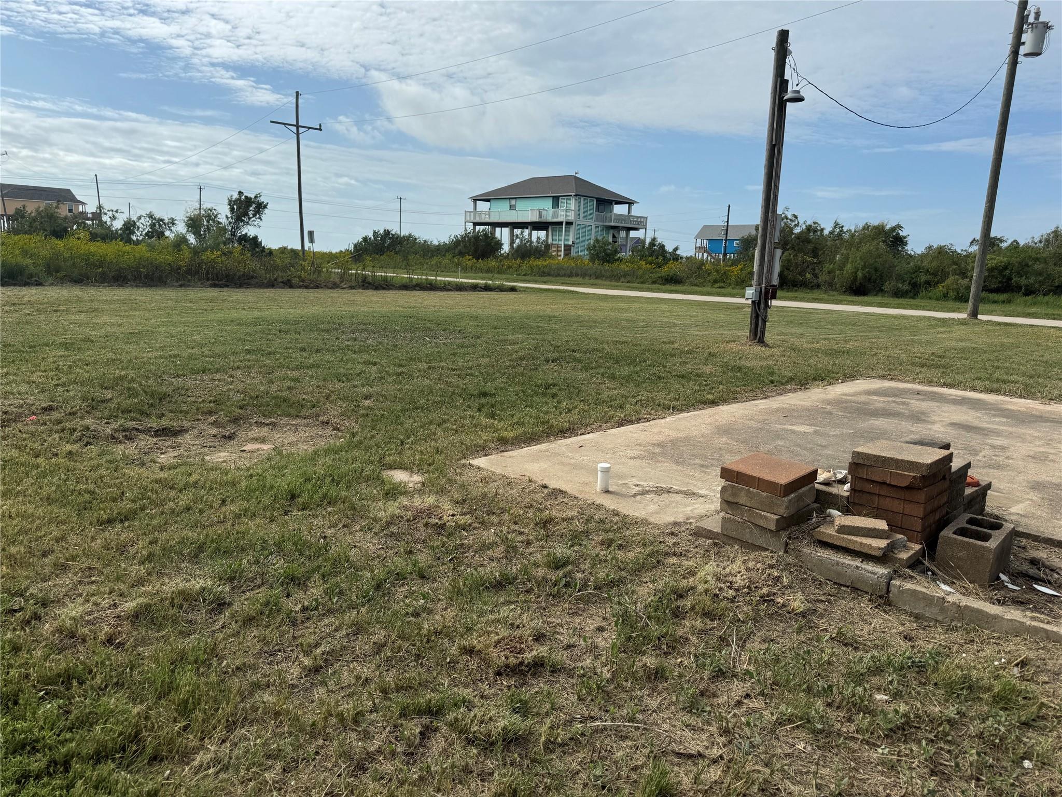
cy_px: 398
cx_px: 531
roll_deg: -2.2
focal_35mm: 24
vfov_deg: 56.8
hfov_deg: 71.6
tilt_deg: -11.2
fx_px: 736
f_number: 1.78
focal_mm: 6.76
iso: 80
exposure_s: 1/7937
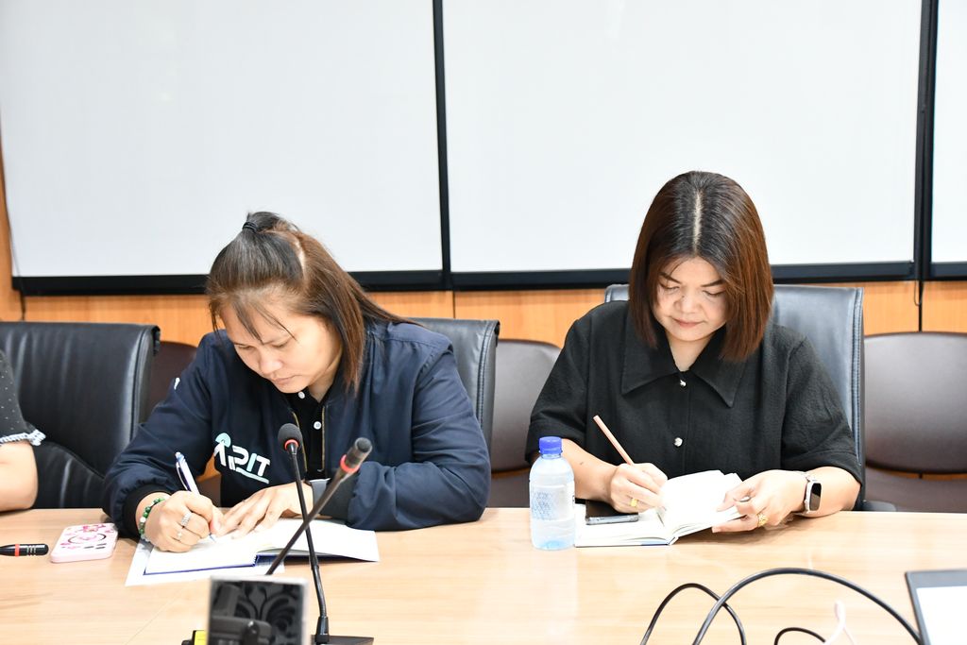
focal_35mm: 57
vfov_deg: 23.8
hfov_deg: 35.0
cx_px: 484
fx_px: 1531
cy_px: 322
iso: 3200
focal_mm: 38
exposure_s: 1/80
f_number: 4.2
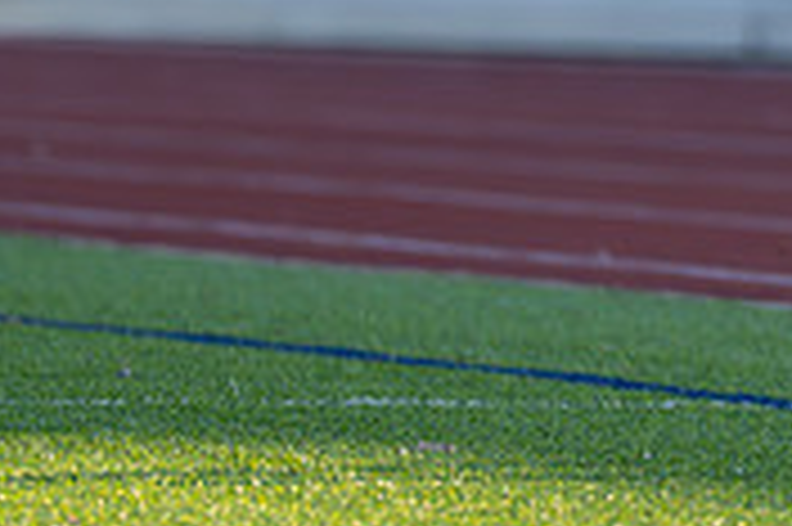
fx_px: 23452
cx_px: 1275
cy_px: -223
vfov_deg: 1.3
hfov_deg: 1.9
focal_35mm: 1067
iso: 400
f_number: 2.8
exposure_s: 1/2500
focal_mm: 200
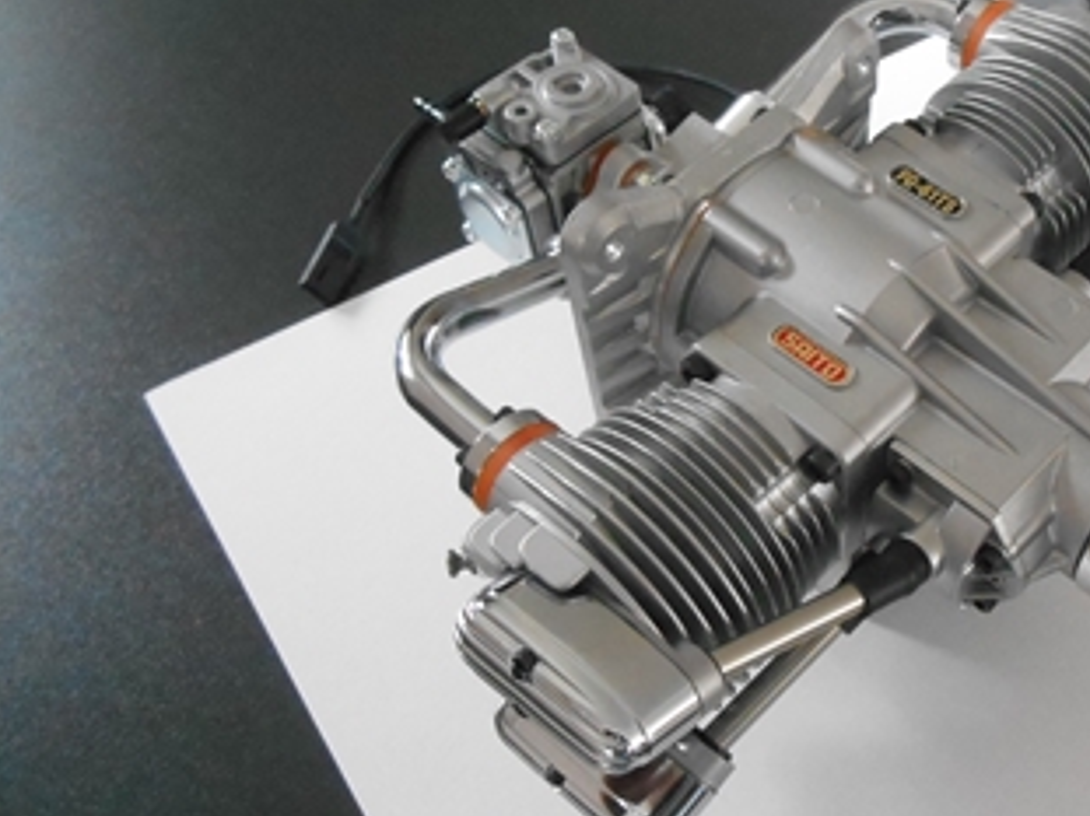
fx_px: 1353
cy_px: 427
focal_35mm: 43
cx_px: 885
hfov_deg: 41.8
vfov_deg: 33.6
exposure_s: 1/60
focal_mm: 4.7
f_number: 3.4
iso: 800
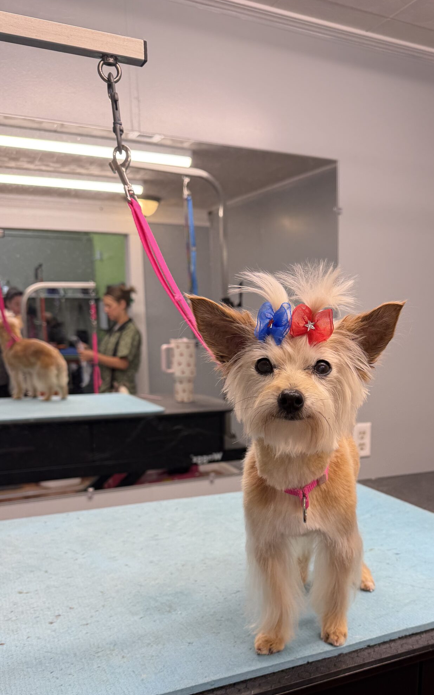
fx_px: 625
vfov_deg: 57.2
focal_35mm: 33
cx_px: 304
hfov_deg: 37.7
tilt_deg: -12.0
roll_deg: +0.7
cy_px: 447
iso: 64
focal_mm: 6.76
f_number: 1.78
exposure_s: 1/121
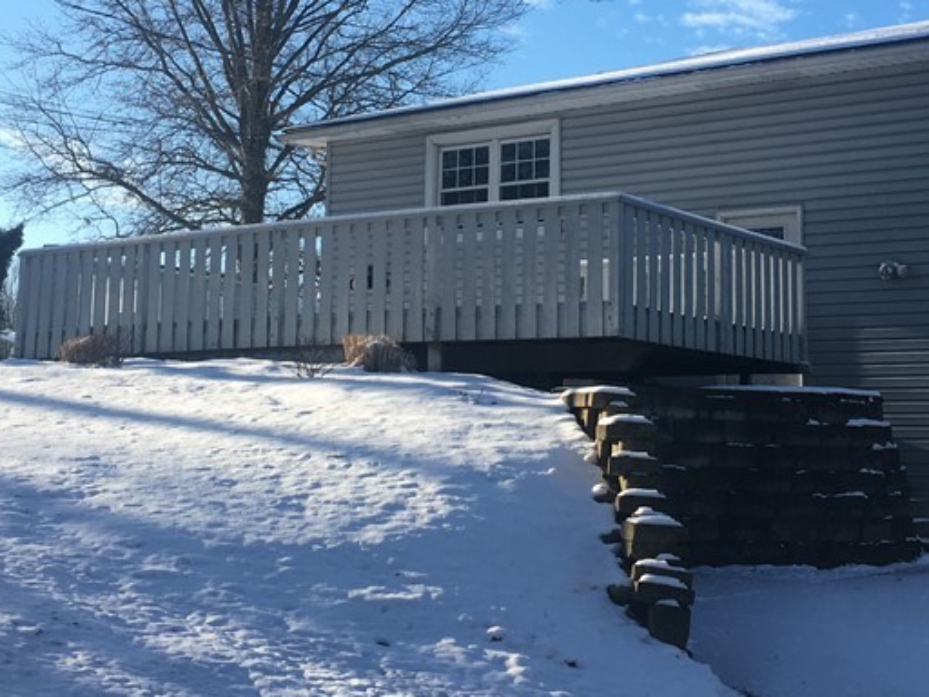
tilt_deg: +11.0
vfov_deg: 25.0
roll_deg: -1.7
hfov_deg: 33.2
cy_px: 203
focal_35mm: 58
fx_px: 1557
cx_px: 501
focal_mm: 4.15
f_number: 2.2
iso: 25
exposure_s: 1/874
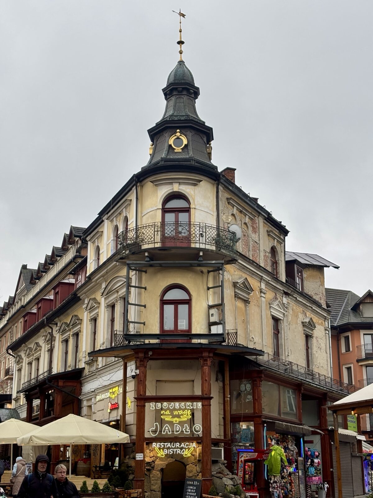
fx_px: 747
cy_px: 249
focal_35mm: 52
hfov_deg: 28.0
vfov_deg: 36.8
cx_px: 186
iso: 32
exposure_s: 1/365
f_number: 1.6
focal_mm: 5.96
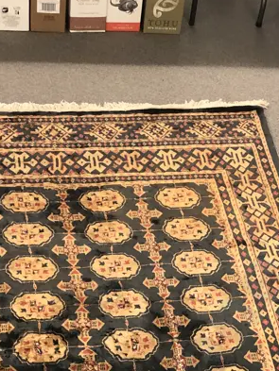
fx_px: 784
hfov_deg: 20.2
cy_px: 470
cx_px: 121
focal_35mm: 73
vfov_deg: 23.8
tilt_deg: -56.3
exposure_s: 1/17
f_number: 1.8
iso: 64
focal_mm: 3.99
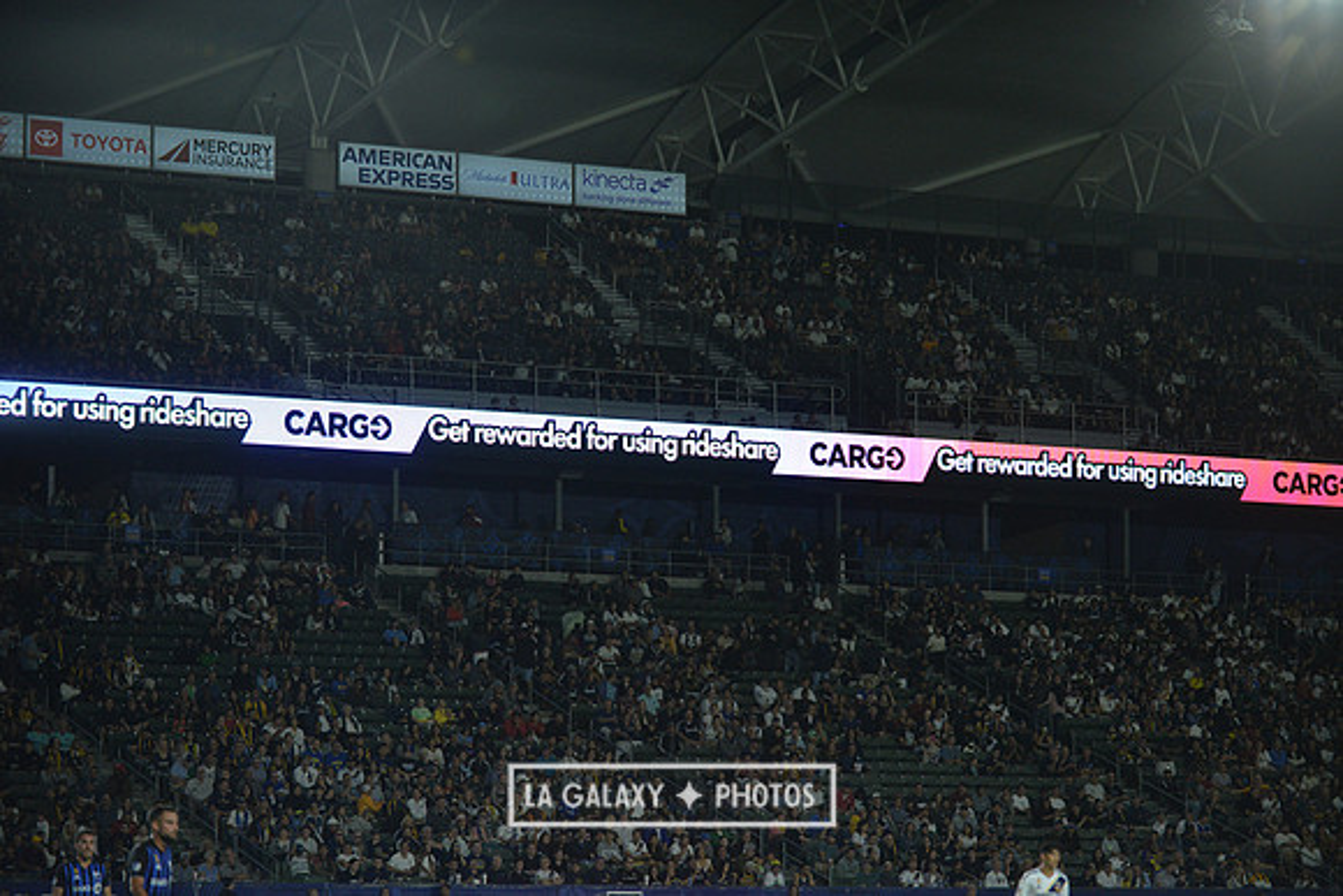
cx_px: 672
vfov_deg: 10.2
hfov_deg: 15.2
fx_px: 5037
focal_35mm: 135
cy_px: 448
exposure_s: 1/2000
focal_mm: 135
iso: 1600
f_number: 2.8
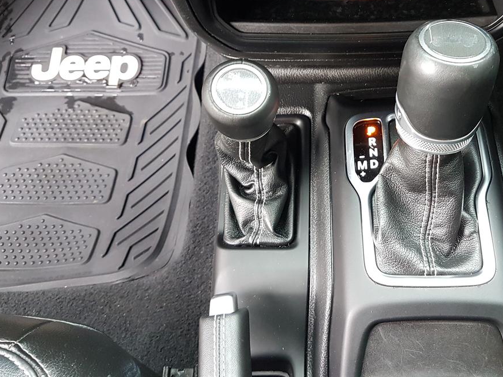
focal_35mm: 38
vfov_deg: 37.1
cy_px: 111
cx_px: 346
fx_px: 552
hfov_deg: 48.0
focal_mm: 4.2
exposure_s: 1/33
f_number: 1.7
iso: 200
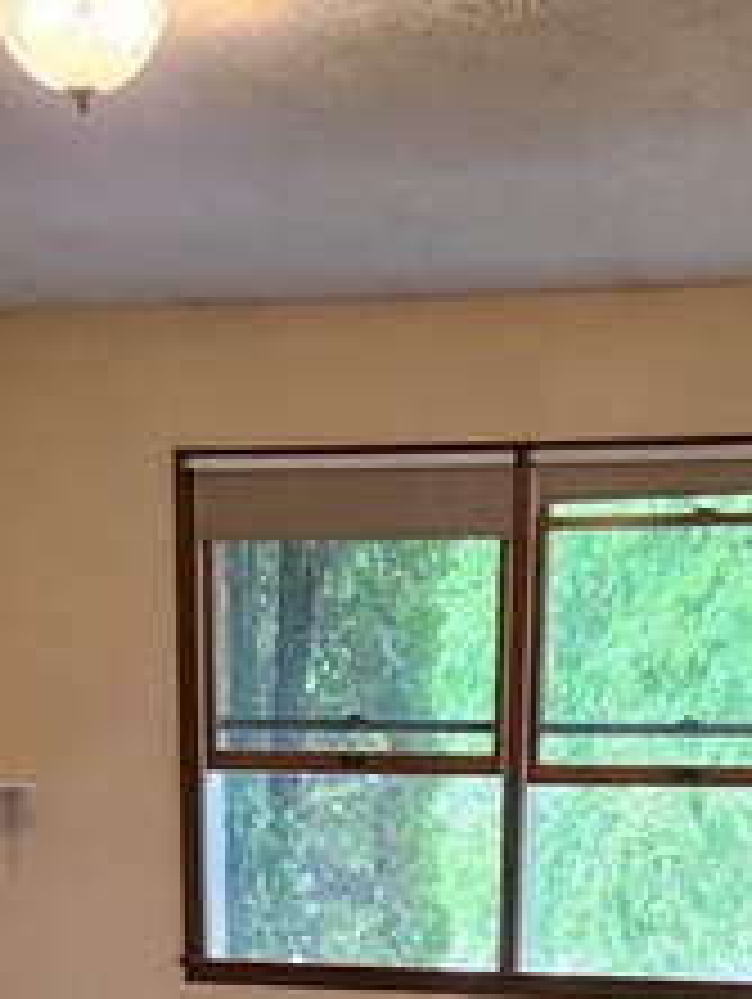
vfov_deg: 24.6
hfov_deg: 21.3
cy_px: 1285
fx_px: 1995
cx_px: 369
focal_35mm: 69
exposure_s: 1/120
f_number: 1.8
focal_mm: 5.4
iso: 250
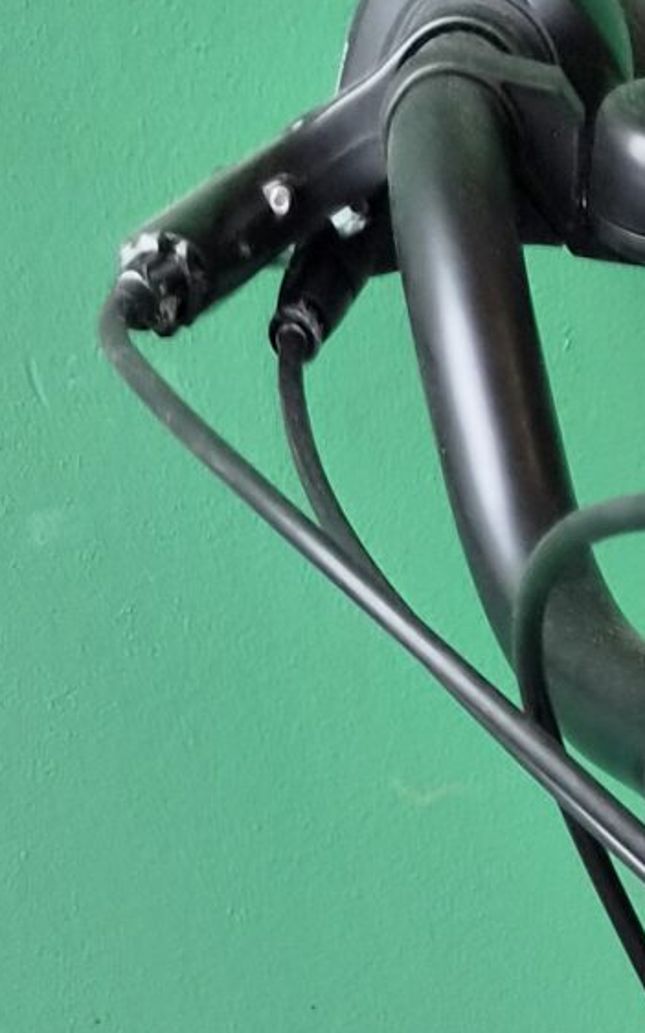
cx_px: 682
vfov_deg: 14.9
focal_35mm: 111
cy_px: 2141
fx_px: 3124
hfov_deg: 11.6
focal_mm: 5.4
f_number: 1.8
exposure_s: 1/100
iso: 50
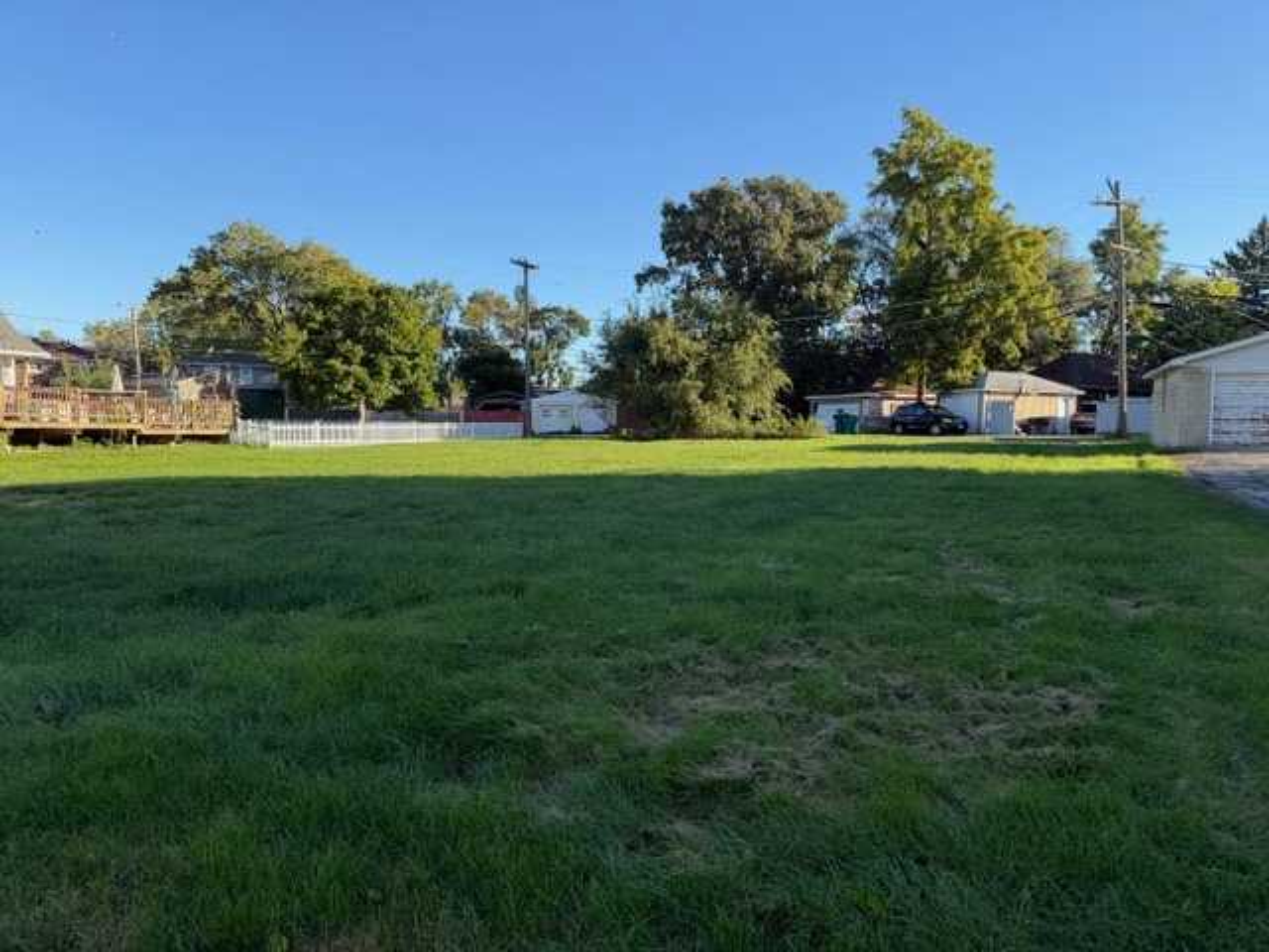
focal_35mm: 24
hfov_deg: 71.6
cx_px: 634
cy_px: 476
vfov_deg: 56.8
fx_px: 880
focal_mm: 6.76
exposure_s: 1/1464
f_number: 1.78
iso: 80
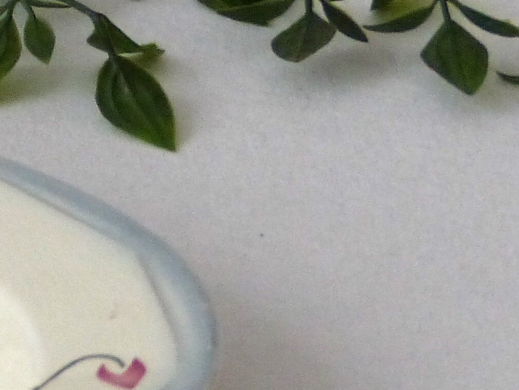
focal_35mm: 411
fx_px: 6162
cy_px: 161
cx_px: -463
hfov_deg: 4.8
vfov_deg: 3.6
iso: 400
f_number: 2.8
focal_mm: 17.4
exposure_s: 1/50
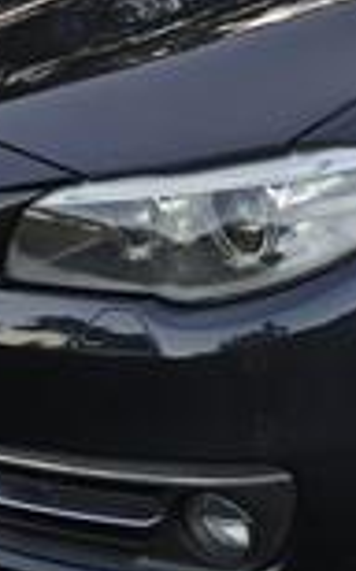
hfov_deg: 15.5
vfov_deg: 25.2
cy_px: 70
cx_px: 460
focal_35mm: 80
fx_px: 1244
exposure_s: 1/180
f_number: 1.7
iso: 32
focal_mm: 6.3
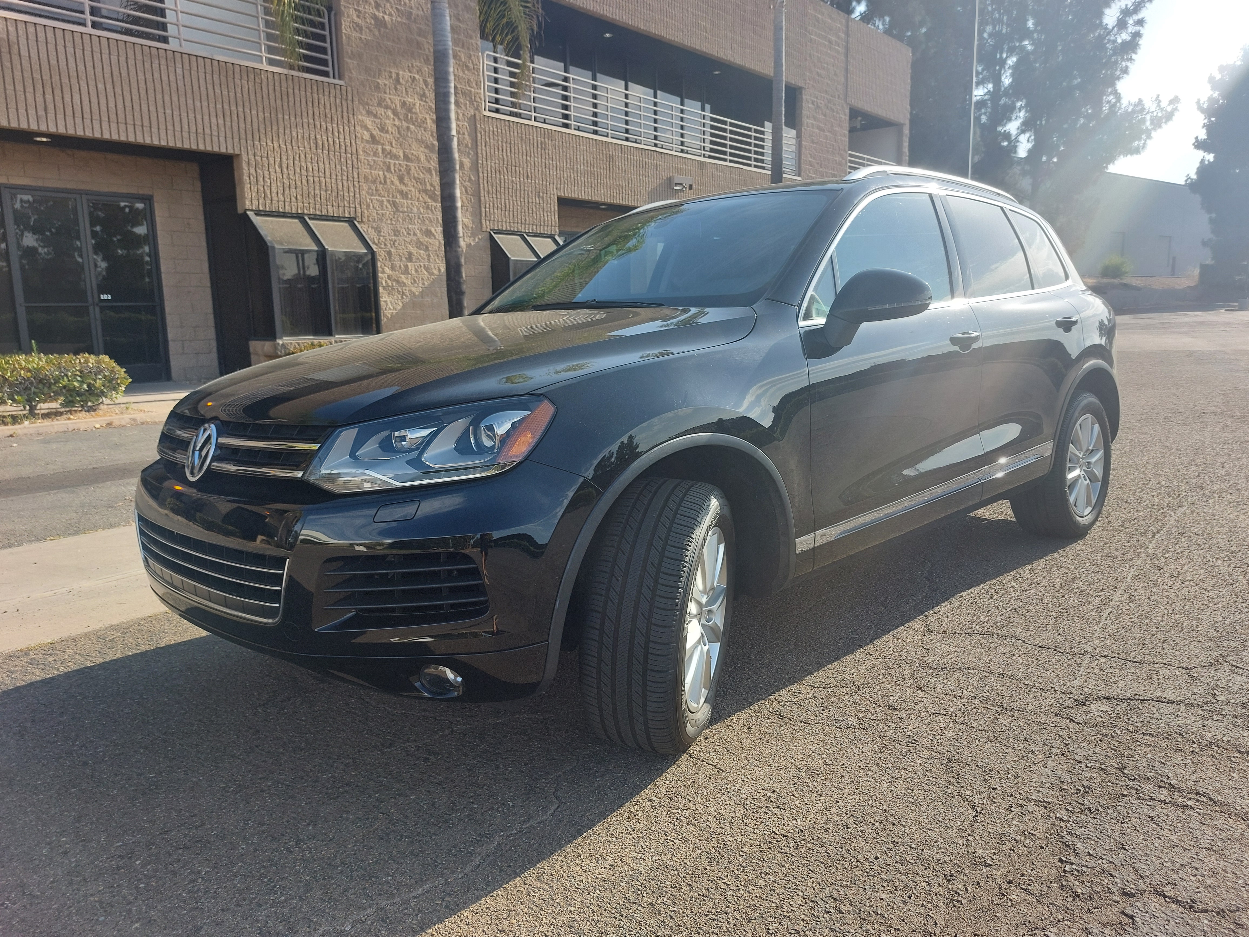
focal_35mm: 24
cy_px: 468
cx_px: 624
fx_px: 866
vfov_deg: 56.8
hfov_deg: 71.6
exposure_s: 1/391
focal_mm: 5.23
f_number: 1.8
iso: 25
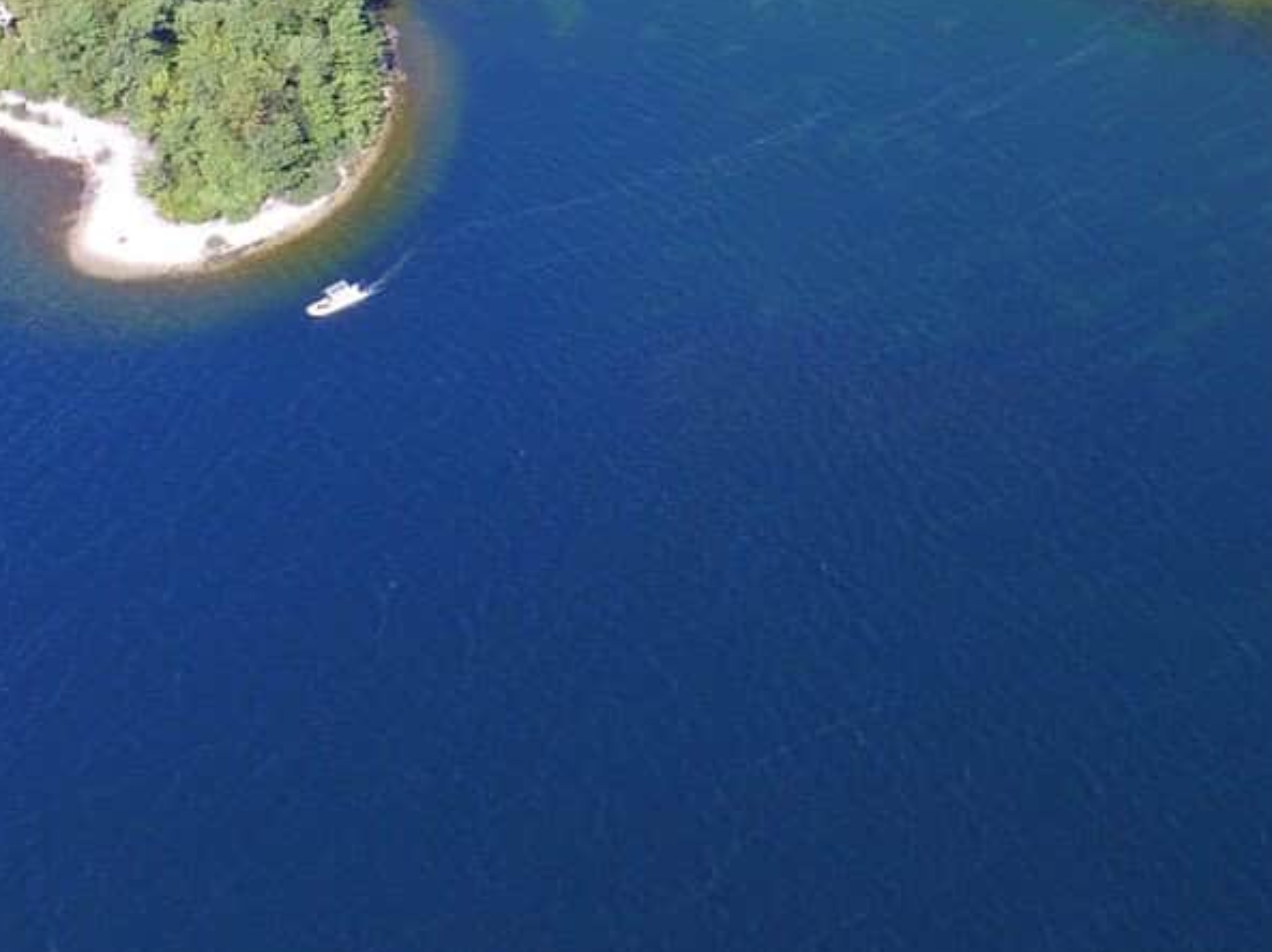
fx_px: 1983
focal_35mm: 54
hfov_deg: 31.9
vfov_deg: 26.3
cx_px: 1364
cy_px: 142
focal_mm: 3.6
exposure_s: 1/330
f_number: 2.8
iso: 100
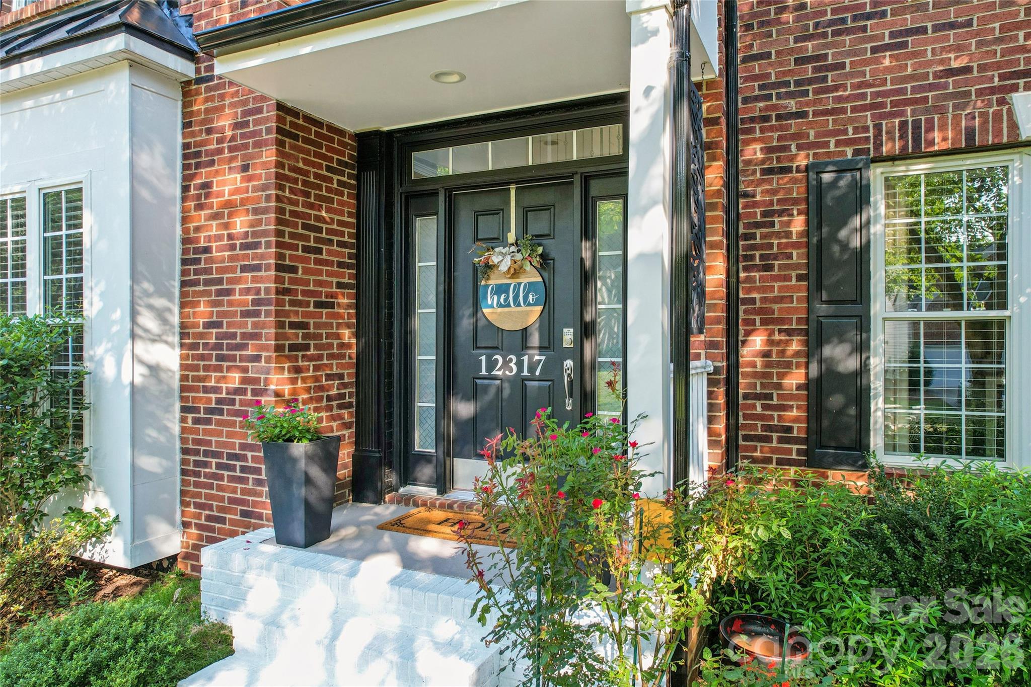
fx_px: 630
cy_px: 344
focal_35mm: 22
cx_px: 516
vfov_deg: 57.2
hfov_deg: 78.6
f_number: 2.8
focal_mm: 8.4
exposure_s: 1/25
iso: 100
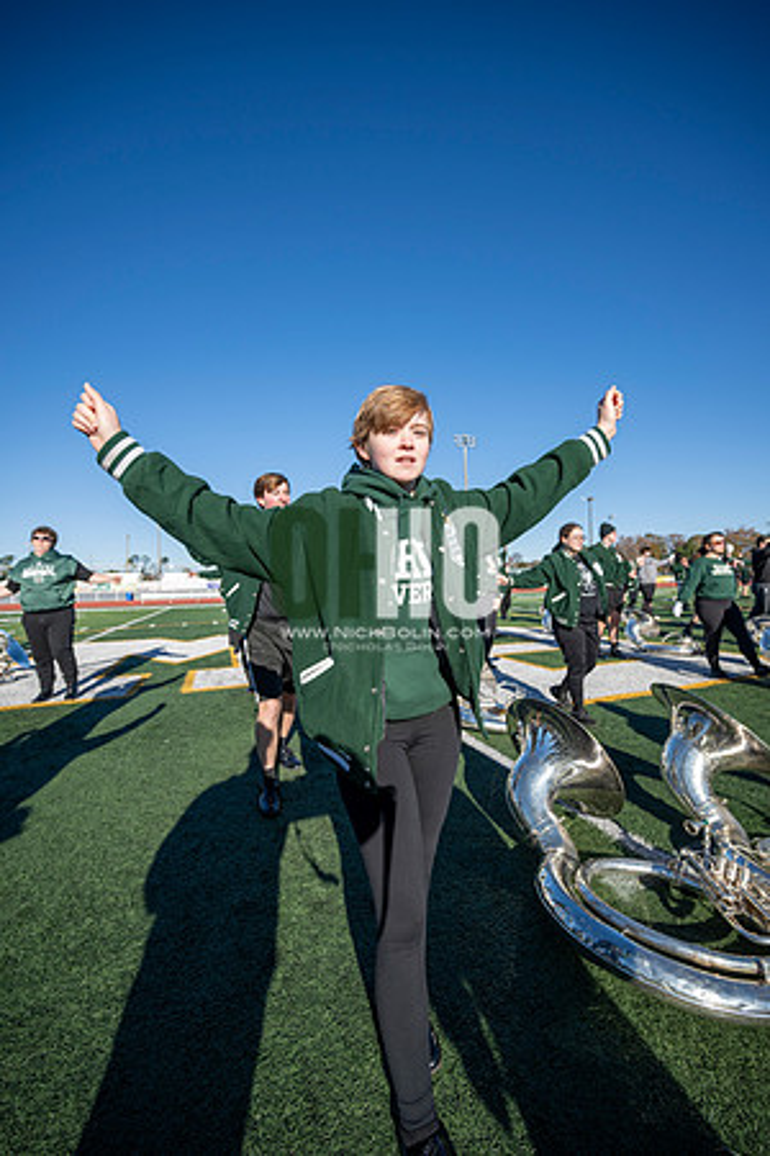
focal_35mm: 14
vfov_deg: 104.3
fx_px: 449
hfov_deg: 81.2
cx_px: 385
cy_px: 578
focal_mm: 14
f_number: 4
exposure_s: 1/2000
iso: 160
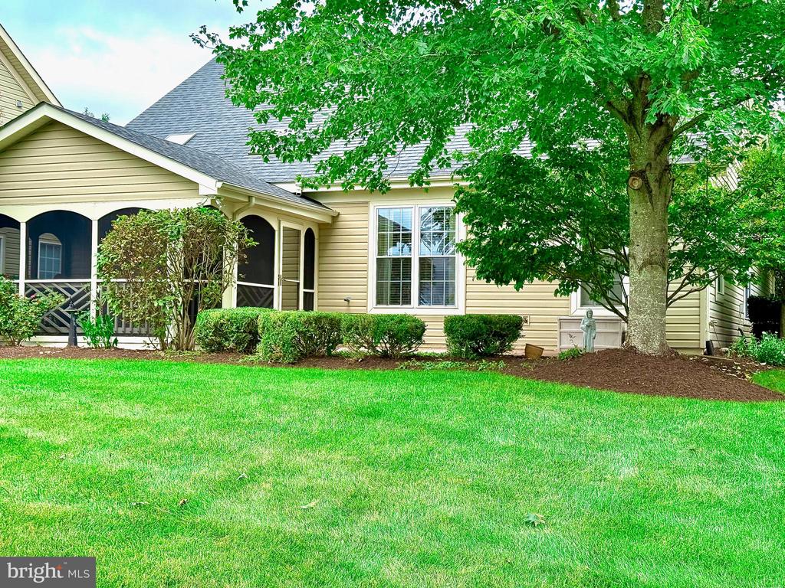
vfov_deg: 30.3
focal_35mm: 48
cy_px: 294
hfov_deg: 39.7
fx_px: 1089
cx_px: 392
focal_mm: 6.76
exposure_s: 1/1330
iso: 80
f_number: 1.78
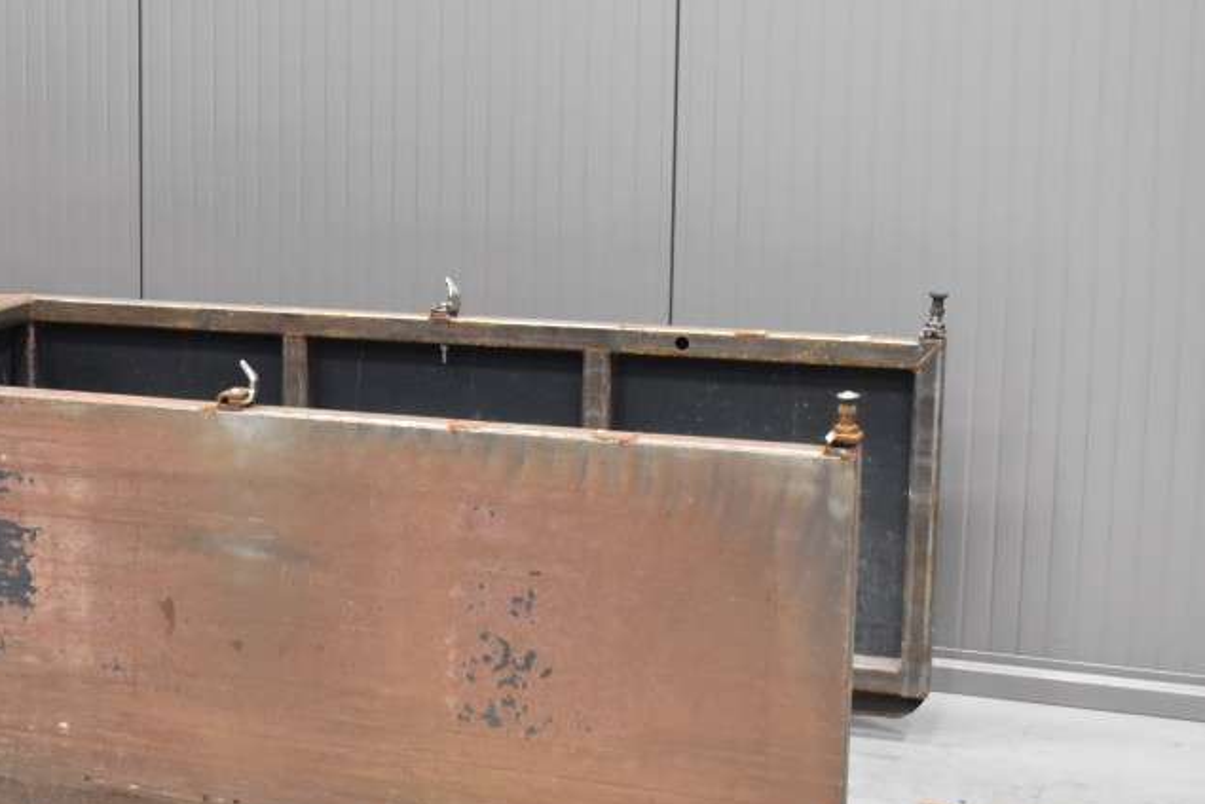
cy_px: 343
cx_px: 97
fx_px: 2277
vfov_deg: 20.0
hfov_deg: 28.4
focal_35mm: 68
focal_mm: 24
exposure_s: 1/30
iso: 1600
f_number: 5
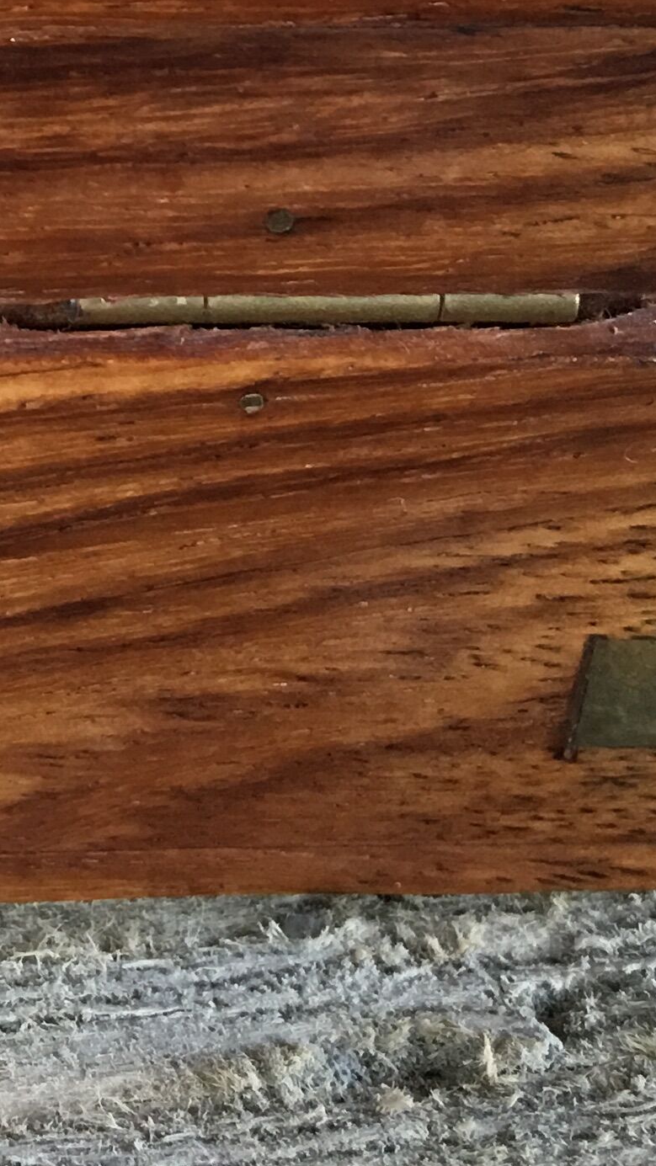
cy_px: -104
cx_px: -405
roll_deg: -3.5
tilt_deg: -23.4
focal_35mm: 92
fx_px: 2845
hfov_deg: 12.3
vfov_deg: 22.0
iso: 64
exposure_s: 1/17
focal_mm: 4.15
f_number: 2.2
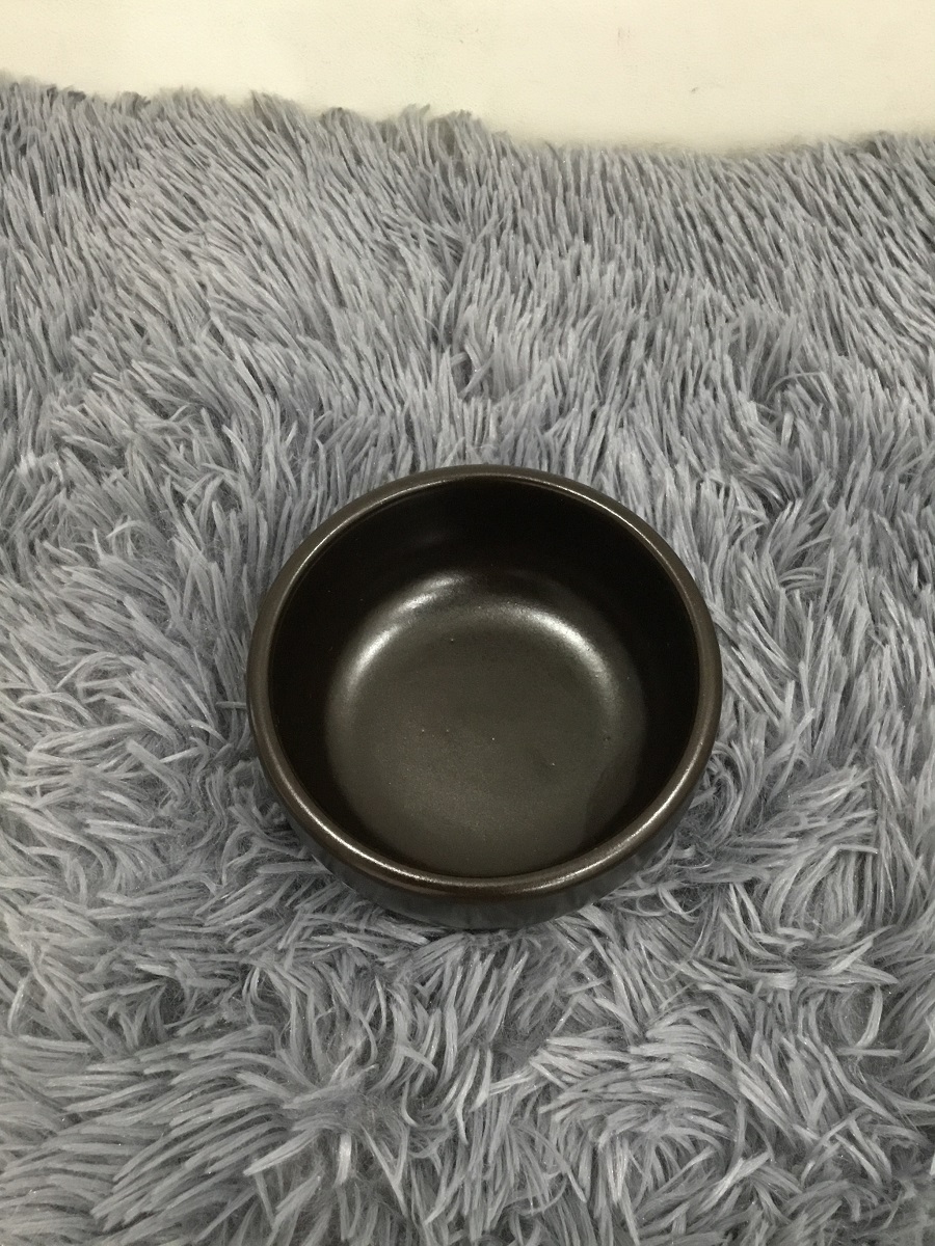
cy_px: 623
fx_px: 1116
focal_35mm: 31
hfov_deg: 45.4
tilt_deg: -66.6
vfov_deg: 58.4
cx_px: 468
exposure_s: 1/33
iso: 200
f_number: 2.4
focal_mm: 3.3
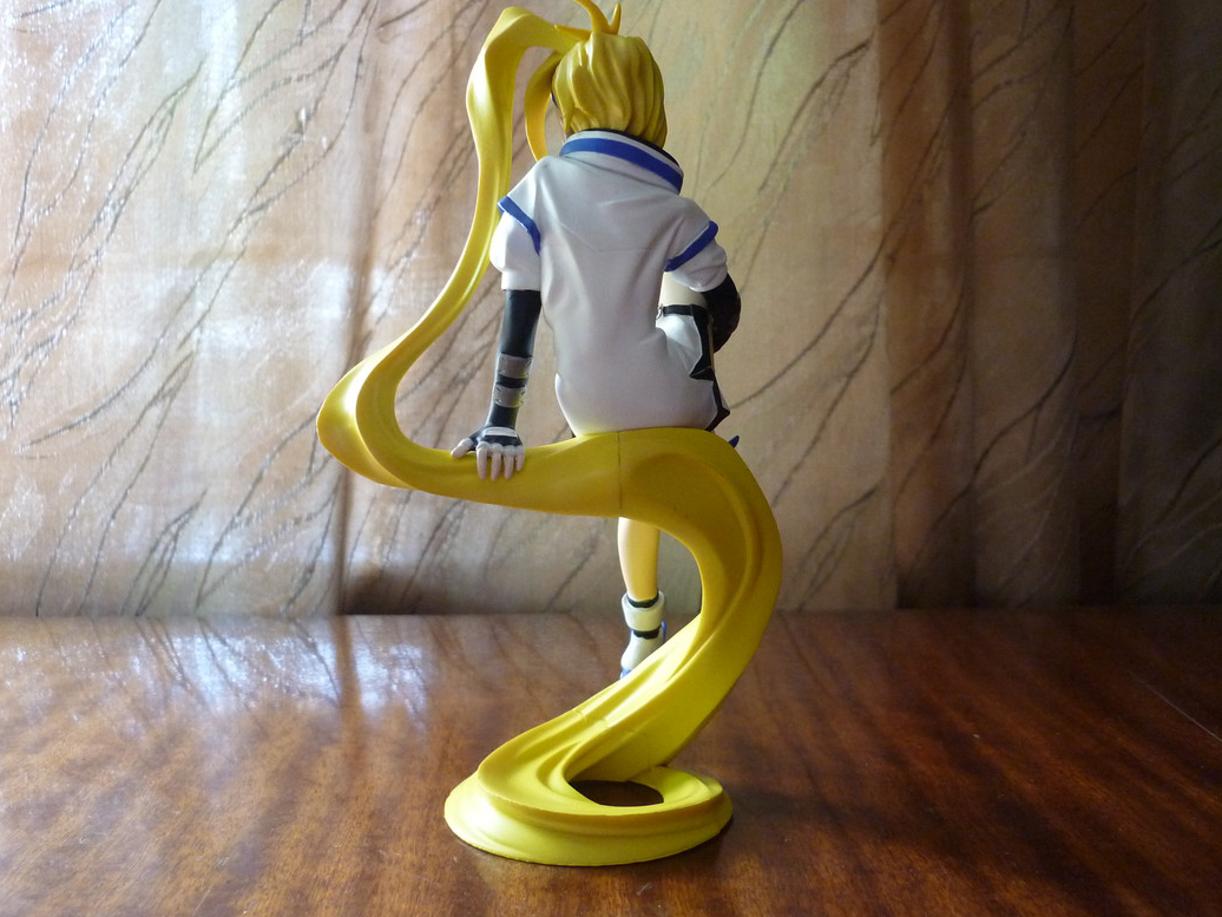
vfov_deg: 41.8
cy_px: 454
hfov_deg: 54.0
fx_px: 1200
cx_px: 626
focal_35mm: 34
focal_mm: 5.5
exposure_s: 1/25
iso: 400
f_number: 2.8
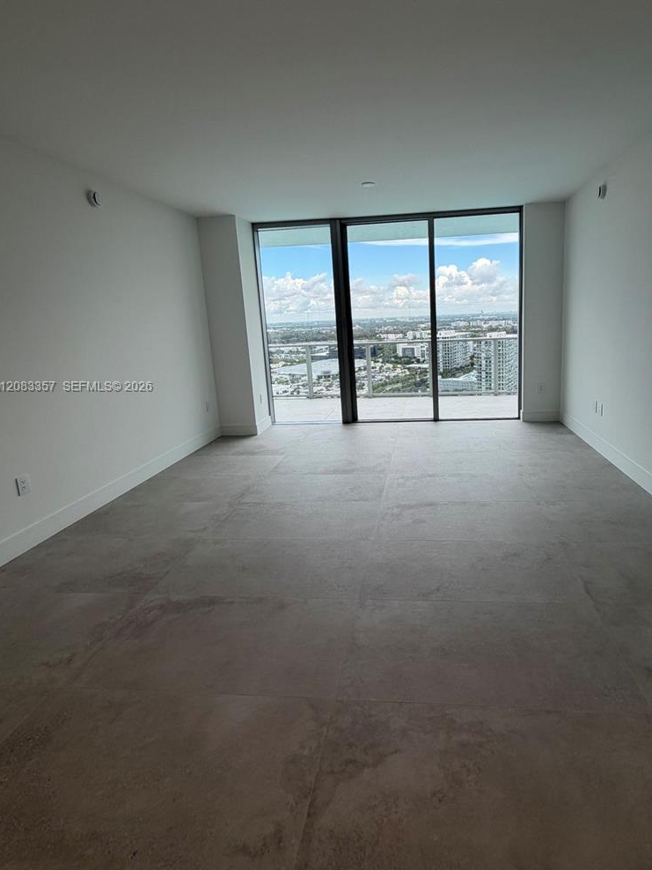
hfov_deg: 74.1
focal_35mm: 17
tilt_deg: -9.8
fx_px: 427
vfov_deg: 90.7
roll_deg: +1.9
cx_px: 385
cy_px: 387
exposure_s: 1/120
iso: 32
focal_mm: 2.22
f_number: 2.2
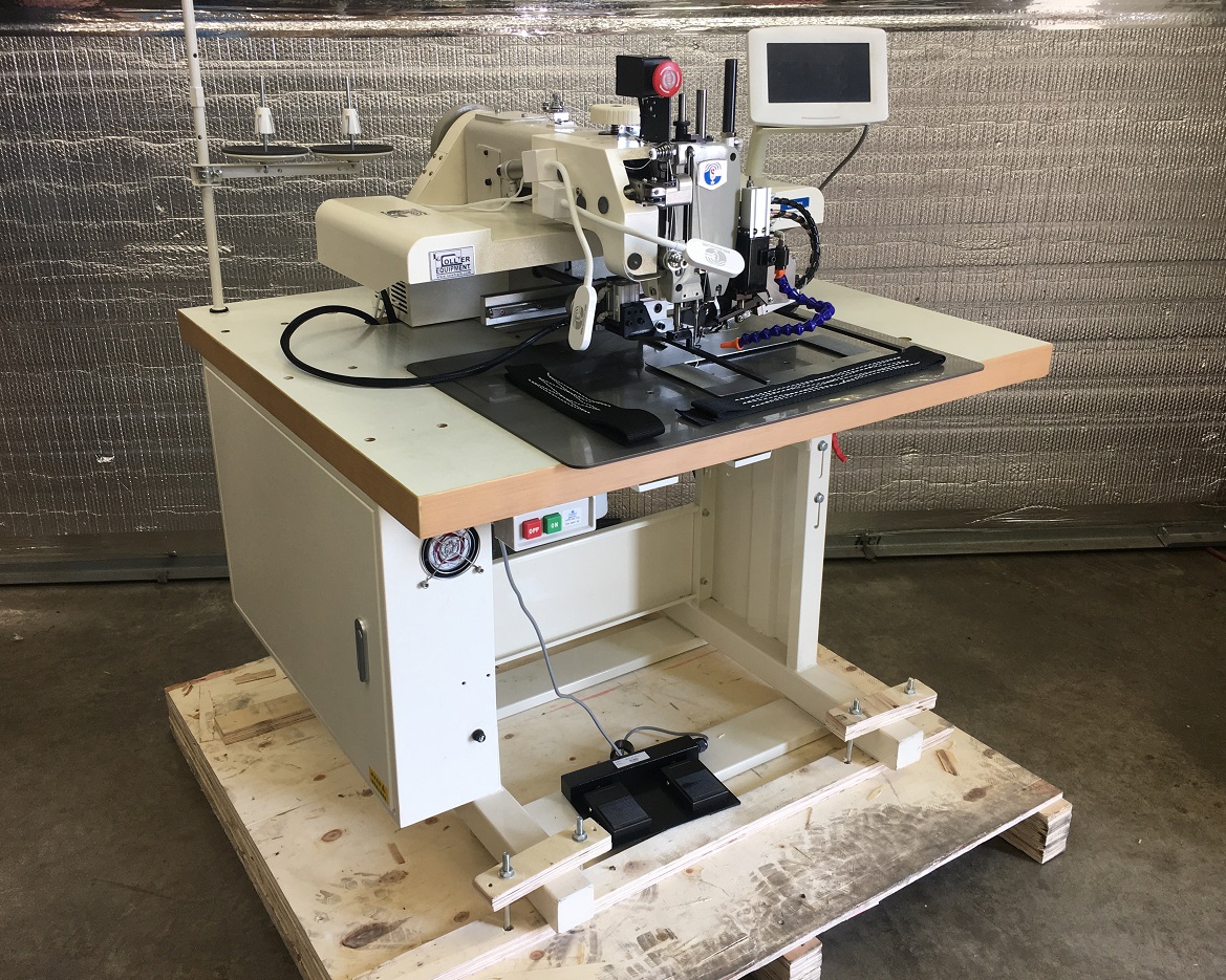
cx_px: 596
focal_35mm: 31
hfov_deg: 57.2
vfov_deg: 47.1
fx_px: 1125
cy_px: 491
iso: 32
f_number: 2.2
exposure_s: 1/40
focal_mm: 4.15
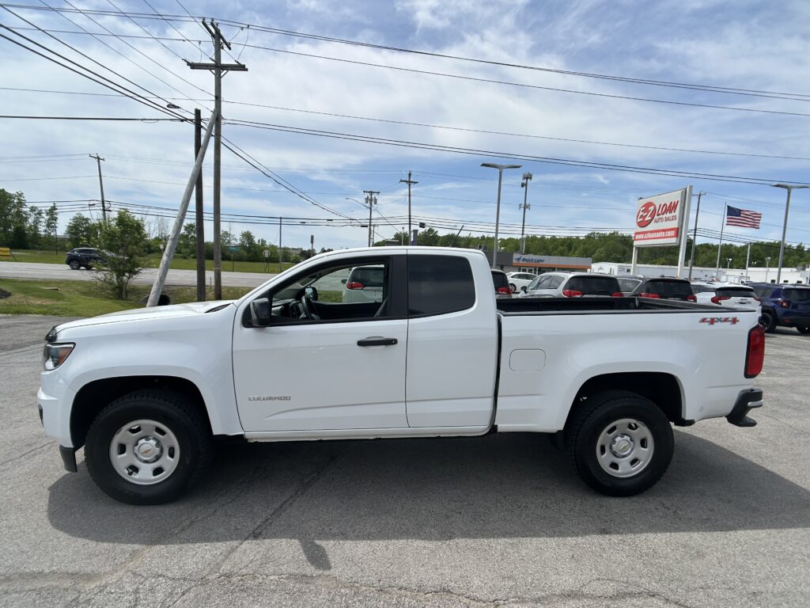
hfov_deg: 67.3
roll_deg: -1.9
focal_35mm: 26
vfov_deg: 53.1
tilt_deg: -5.1
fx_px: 608
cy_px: 304
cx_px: 405
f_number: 1.5
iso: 50
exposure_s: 1/6993
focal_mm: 5.7
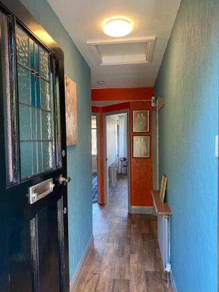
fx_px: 219
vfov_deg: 67.3
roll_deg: +1.5
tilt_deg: -2.9
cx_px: 110
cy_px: 146
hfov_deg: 53.1
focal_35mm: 26
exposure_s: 1/82
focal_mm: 4.25
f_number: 1.8
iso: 125
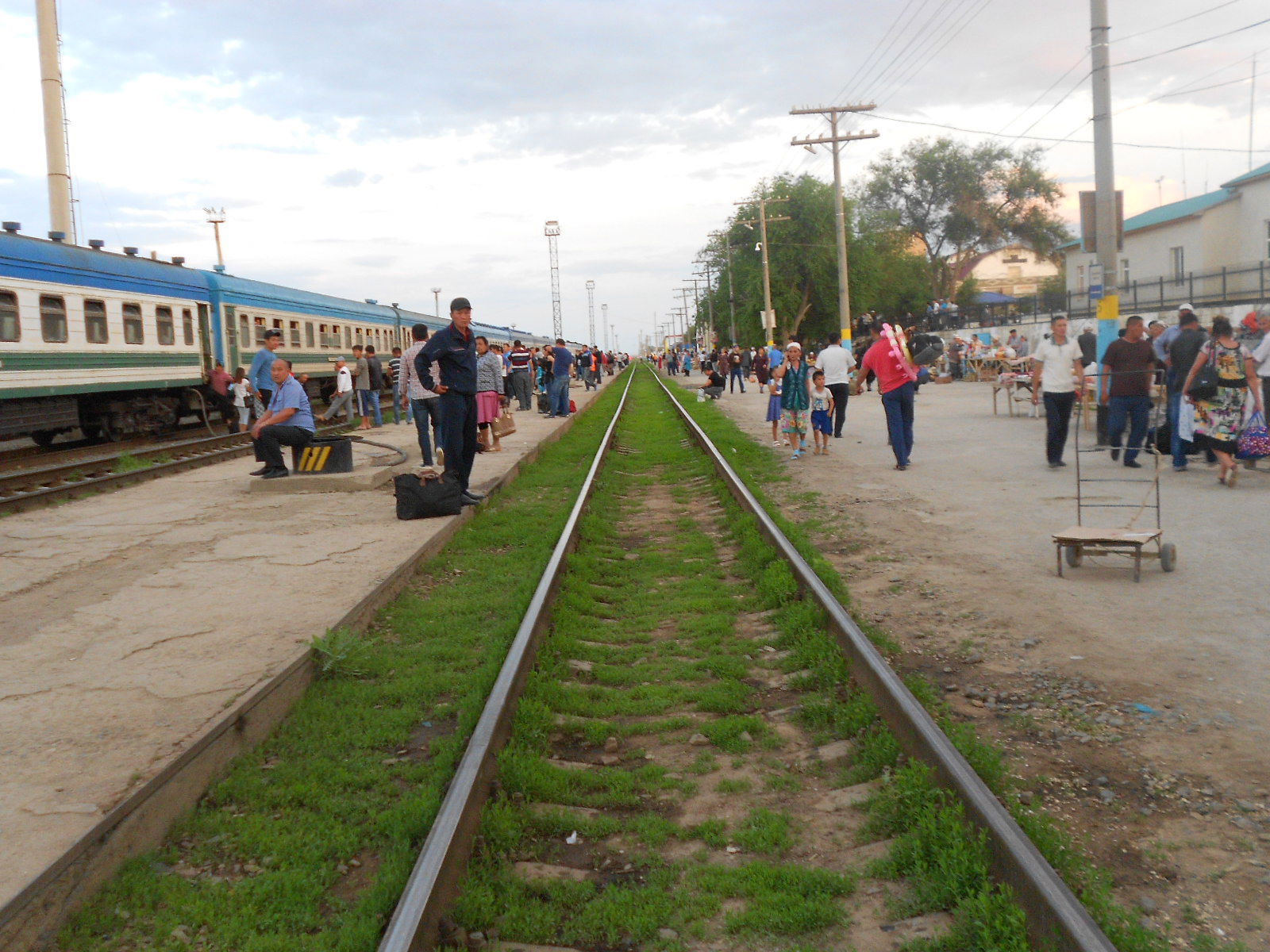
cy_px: 476
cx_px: 635
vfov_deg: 44.2
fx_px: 1174
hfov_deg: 56.8
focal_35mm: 32
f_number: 3.6
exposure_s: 1/30
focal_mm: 6
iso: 125
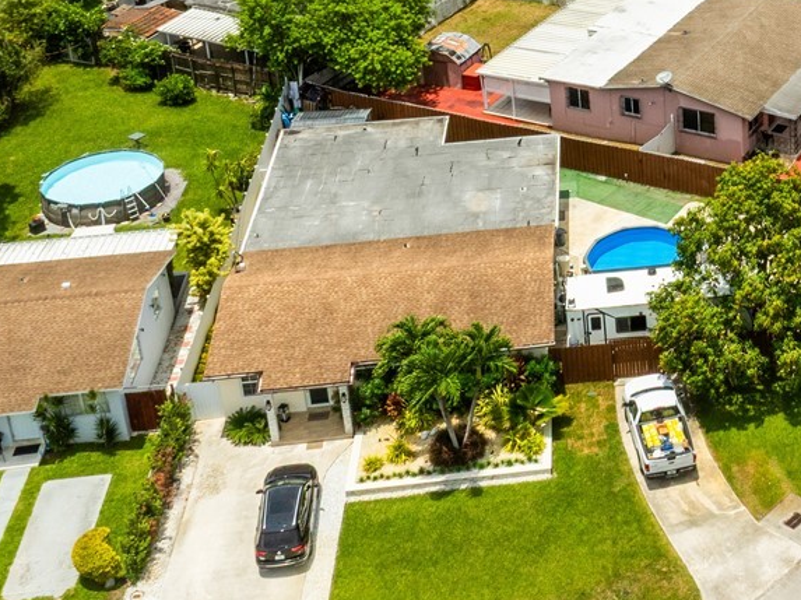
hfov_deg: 26.3
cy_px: -94
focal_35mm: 67
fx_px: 1549
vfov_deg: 20.6
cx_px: 925
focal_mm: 12.29
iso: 100
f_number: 11
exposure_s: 1/200
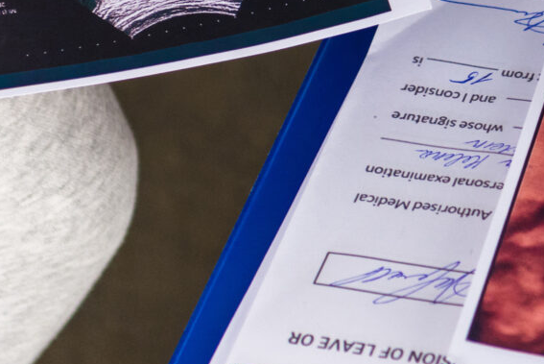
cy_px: -330
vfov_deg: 4.3
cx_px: 411
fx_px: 4779
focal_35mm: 316
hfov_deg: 6.5
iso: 400
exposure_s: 1/250
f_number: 2.8
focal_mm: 70
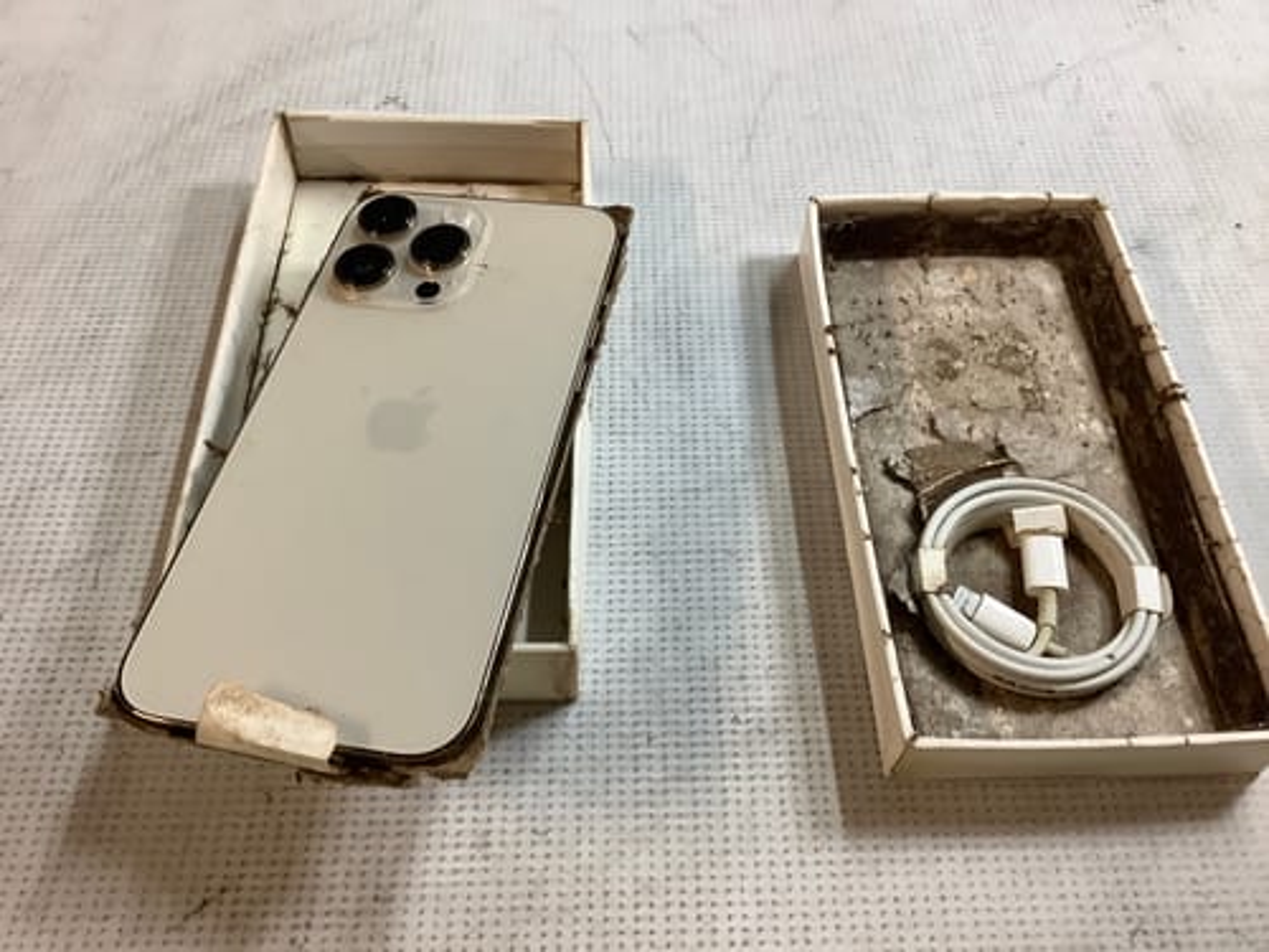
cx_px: 634
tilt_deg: -55.6
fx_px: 1136
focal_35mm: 31
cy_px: 476
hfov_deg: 58.4
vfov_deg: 45.4
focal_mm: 3.3
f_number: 2.4
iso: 125
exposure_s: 1/50
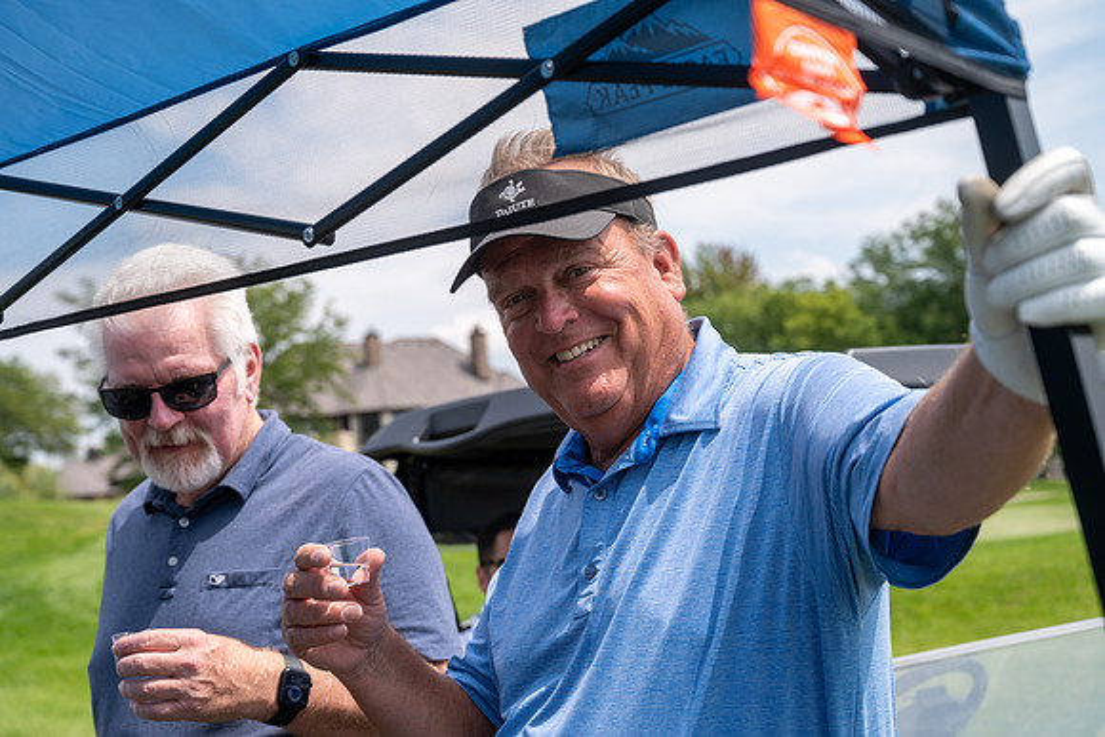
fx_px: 1600
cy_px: 368
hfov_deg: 38.1
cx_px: 552
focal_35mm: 52
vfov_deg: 25.9
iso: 250
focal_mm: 52
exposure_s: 1/1600
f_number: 5
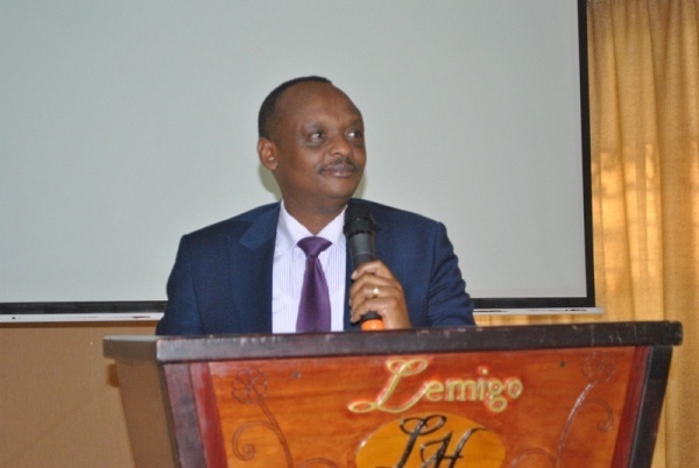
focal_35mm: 82
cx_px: 350
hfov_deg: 24.6
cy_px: 234
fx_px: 1604
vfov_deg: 16.6
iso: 1600
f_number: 5.6
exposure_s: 1/60
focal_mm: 55
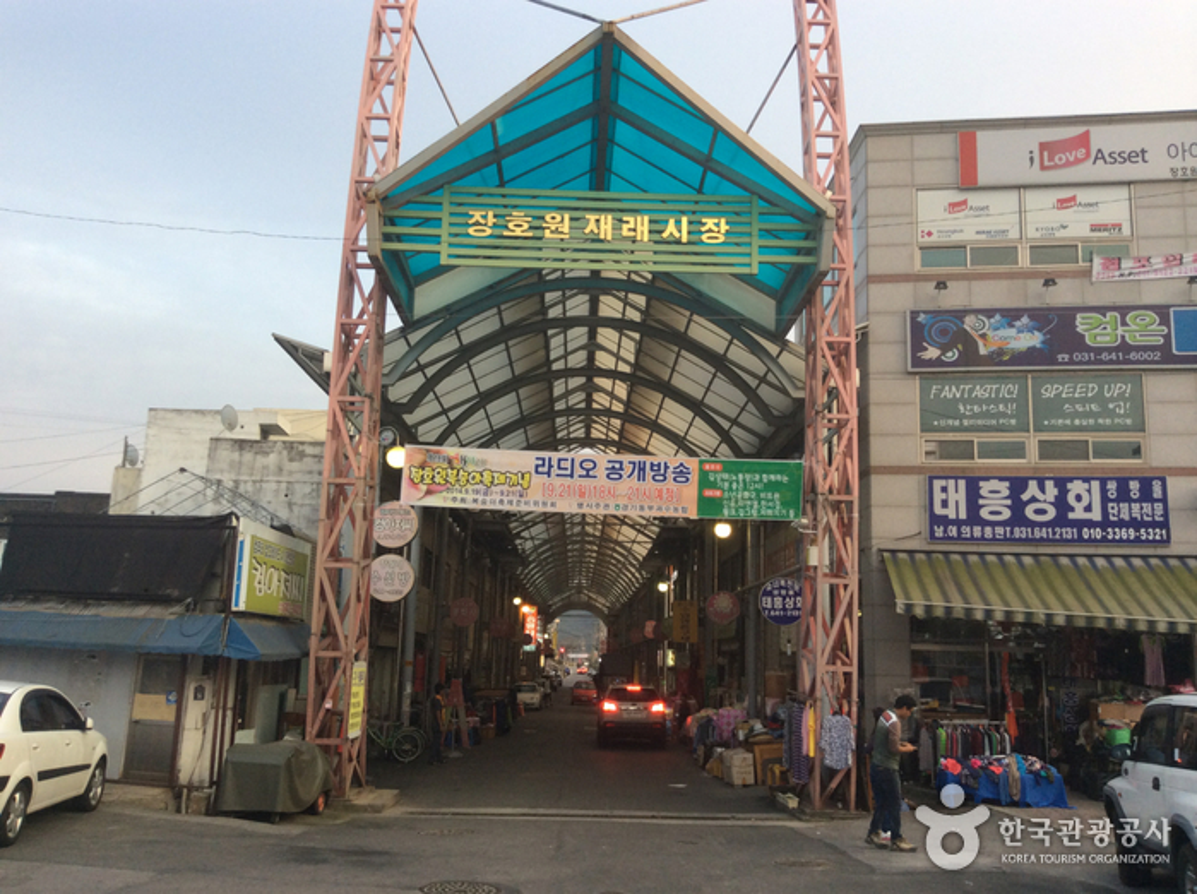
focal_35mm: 33
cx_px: 598
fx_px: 1139
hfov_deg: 55.4
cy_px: 447
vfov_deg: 42.8
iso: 40
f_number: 2.4
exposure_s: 1/60
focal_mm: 3.3
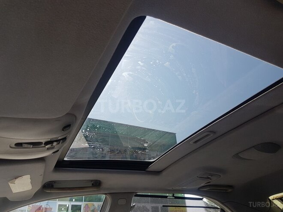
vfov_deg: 53.1
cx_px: 142
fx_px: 213
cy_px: 106
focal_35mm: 26
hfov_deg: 67.3
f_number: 1.7
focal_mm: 4.2
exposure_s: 1/499
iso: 40
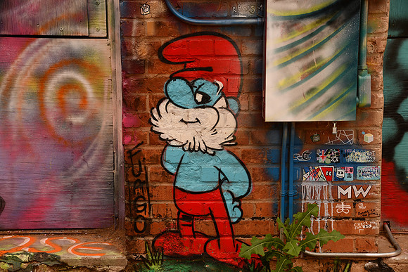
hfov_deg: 24.2
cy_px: 136
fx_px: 952
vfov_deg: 16.3
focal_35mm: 84
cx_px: 204
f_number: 7.1
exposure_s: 1/160
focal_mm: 56
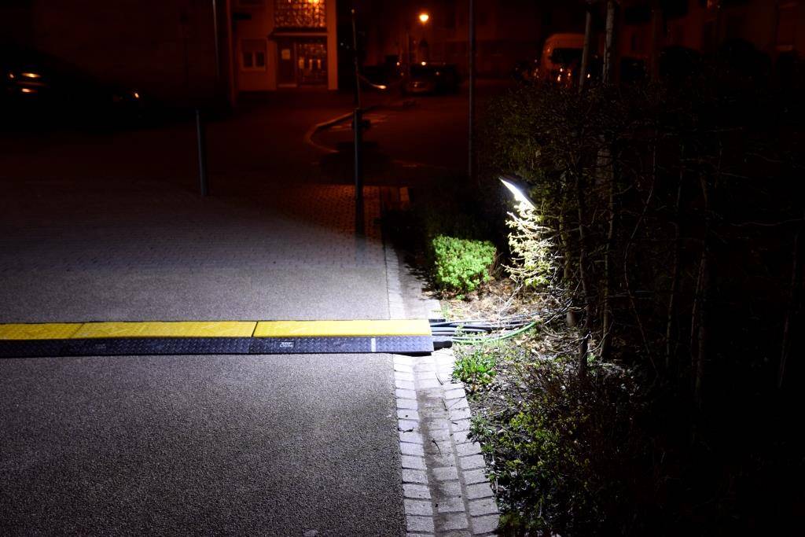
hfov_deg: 53.1
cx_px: 402
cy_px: 268
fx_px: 805
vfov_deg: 36.9
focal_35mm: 36
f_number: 3.2
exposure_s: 1/30
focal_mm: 24
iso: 1250
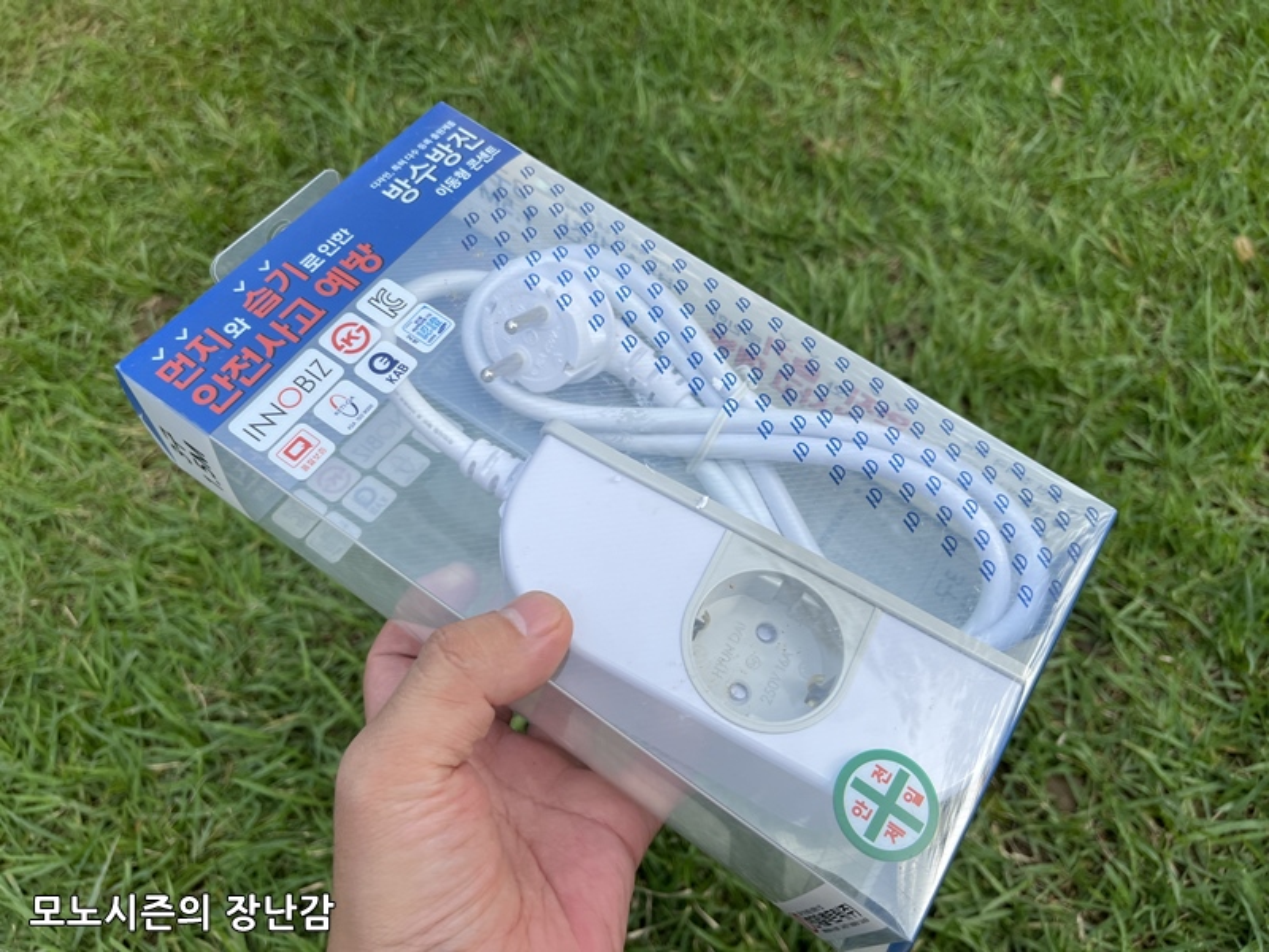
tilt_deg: -52.4
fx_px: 953
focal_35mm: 26
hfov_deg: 67.3
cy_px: 476
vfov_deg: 53.1
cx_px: 634
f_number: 1.6
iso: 50
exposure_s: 1/1046
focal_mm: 5.1
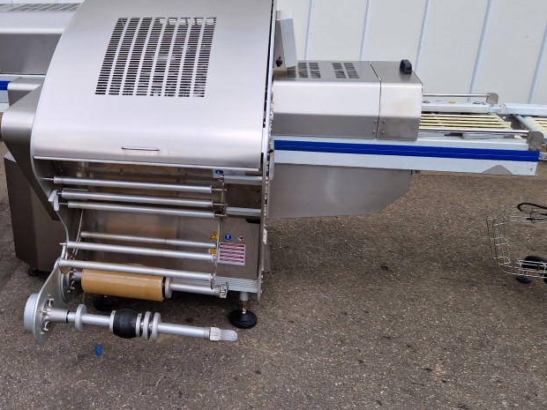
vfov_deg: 37.5
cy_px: 153
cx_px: 111
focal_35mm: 38
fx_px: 600
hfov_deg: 46.5
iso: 50
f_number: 1.8
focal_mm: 5.4
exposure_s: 1/918
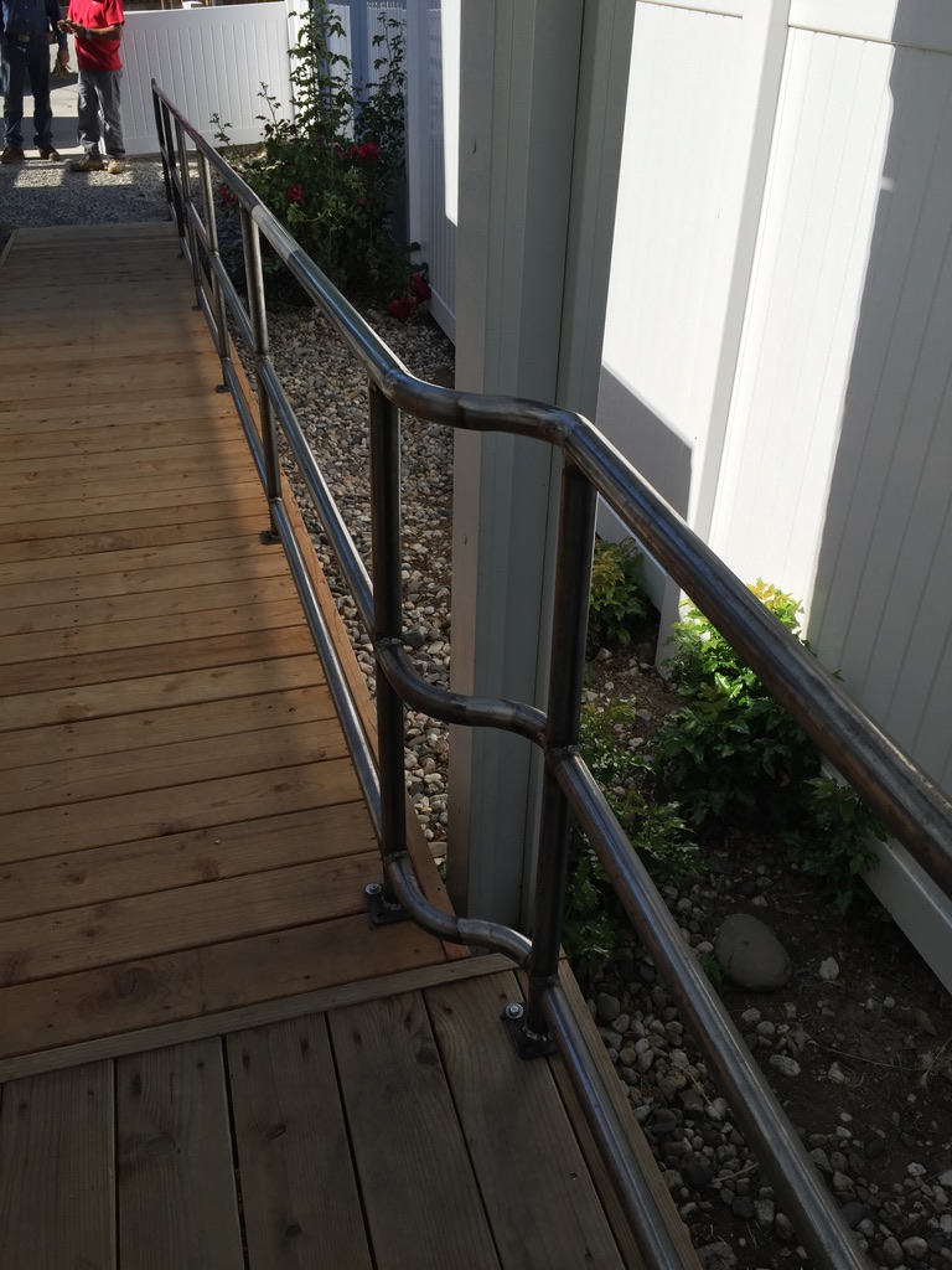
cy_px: 635
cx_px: 476
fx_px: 1063
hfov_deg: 48.2
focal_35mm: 29
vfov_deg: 61.7
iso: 32
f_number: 2.2
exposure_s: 1/1721
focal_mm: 4.15
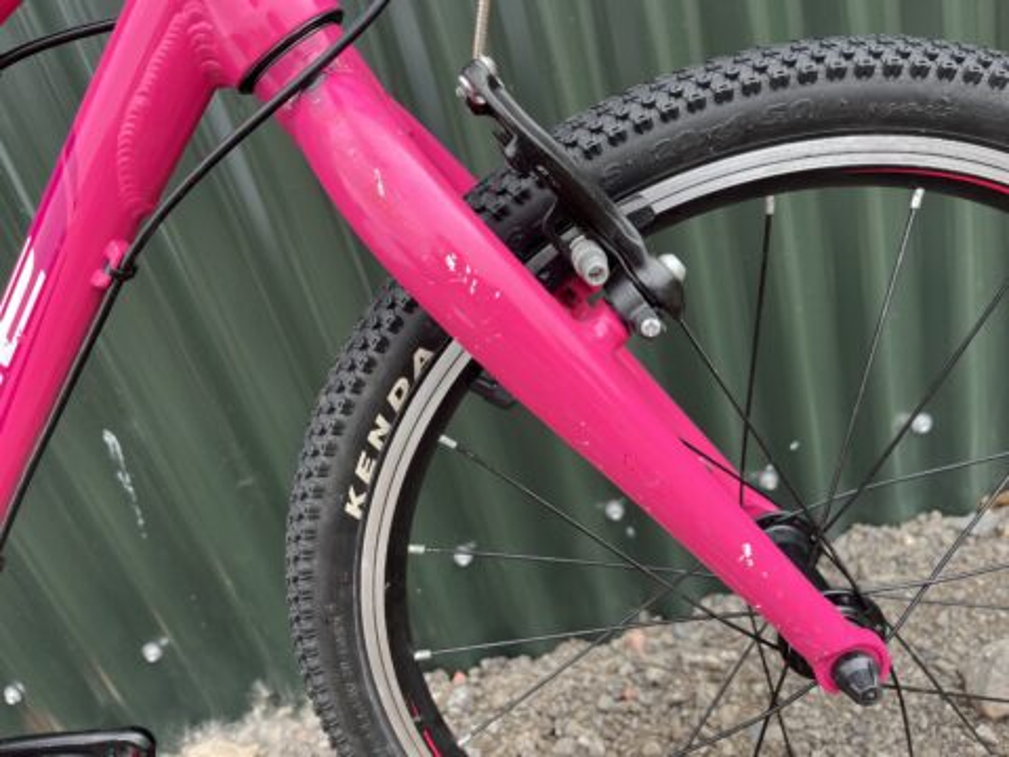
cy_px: 378
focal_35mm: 26
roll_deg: +18.1
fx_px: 758
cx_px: 504
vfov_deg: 53.1
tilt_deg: -24.2
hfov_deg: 67.3
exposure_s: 1/306
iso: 50
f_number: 1.6
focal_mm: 5.1
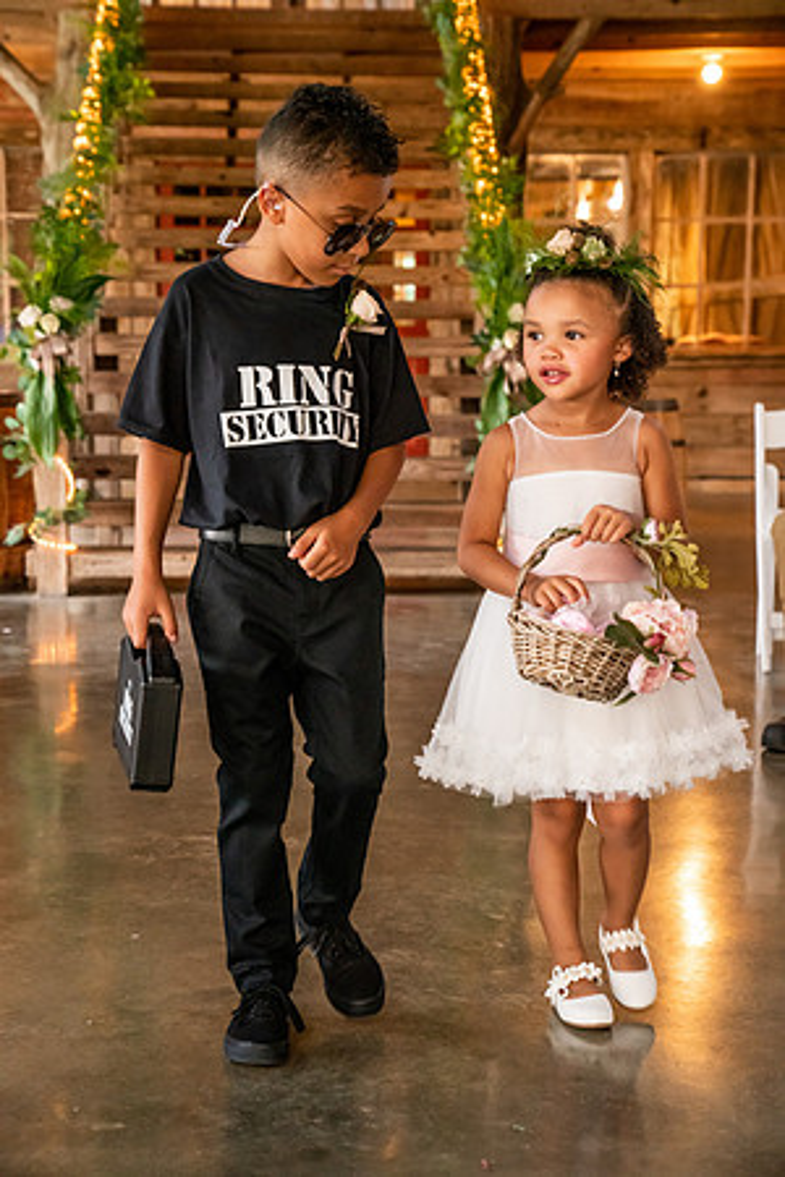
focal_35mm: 70
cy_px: 588
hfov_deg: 19.5
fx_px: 2289
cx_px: 392
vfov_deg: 28.8
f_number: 5
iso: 10000
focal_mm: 70
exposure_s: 1/125
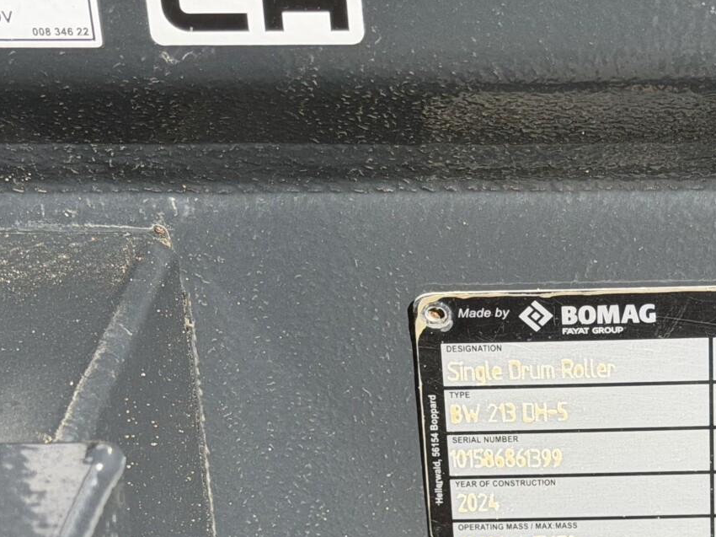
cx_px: 678
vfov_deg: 13.1
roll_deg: +0.0
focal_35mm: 113
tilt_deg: -26.3
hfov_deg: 17.1
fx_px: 2337
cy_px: 411
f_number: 1.78
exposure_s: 1/3704
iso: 80
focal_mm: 6.76
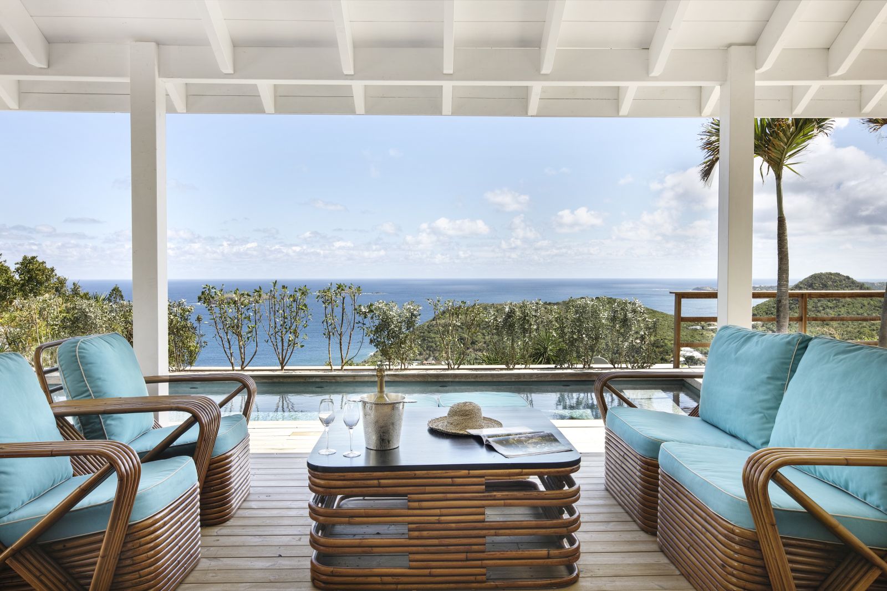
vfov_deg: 47.9
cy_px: 296
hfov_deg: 67.4
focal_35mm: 27
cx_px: 444
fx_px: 665
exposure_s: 1/125
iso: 100
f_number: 8
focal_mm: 18
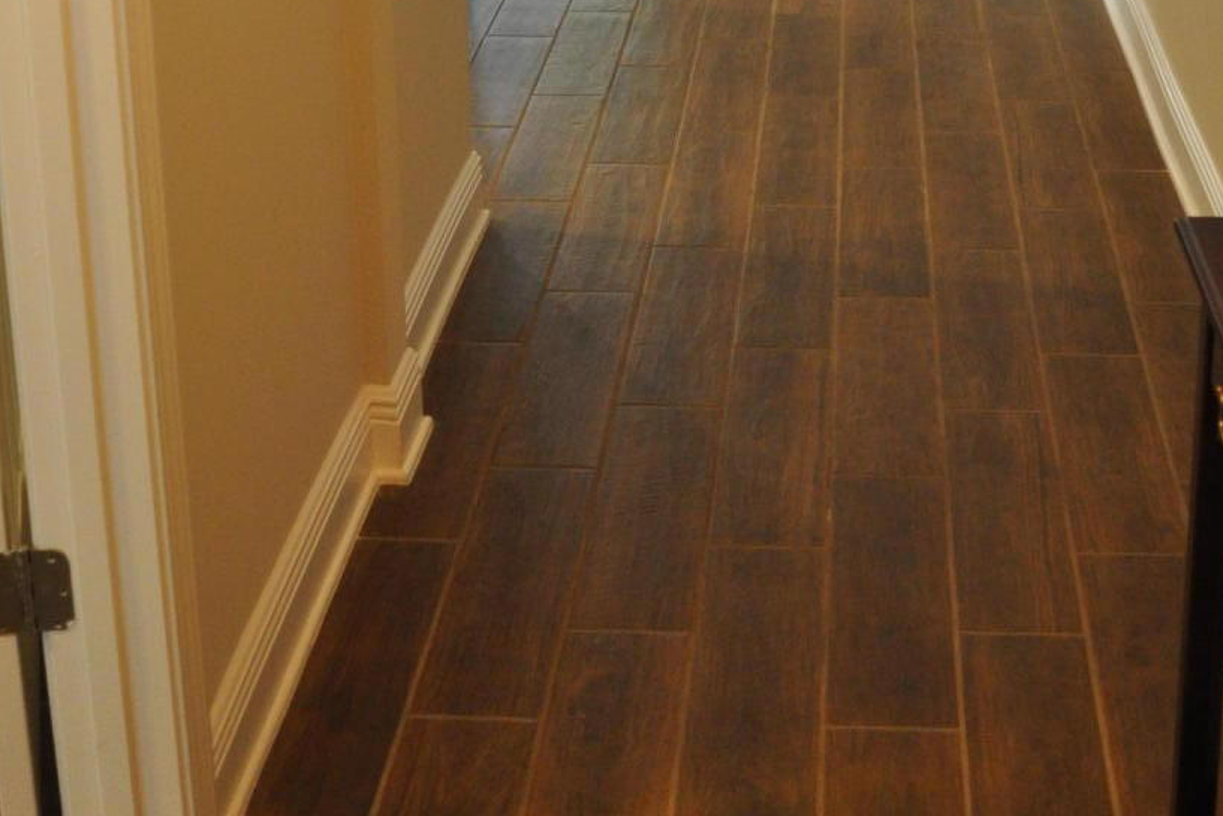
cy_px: -82
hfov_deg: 30.4
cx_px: 765
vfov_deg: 19.7
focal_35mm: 66
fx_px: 2242
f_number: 3.5
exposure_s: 1/50
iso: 800
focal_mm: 18
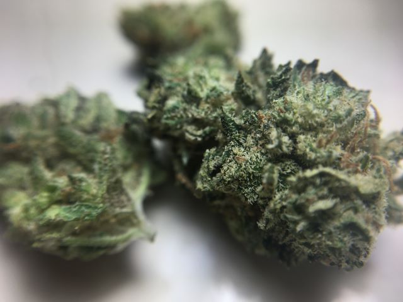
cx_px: 202
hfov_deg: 61.7
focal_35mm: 29
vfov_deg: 48.2
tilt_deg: -53.4
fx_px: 338
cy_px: 151
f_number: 2.2
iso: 25
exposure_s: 1/235
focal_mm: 4.15
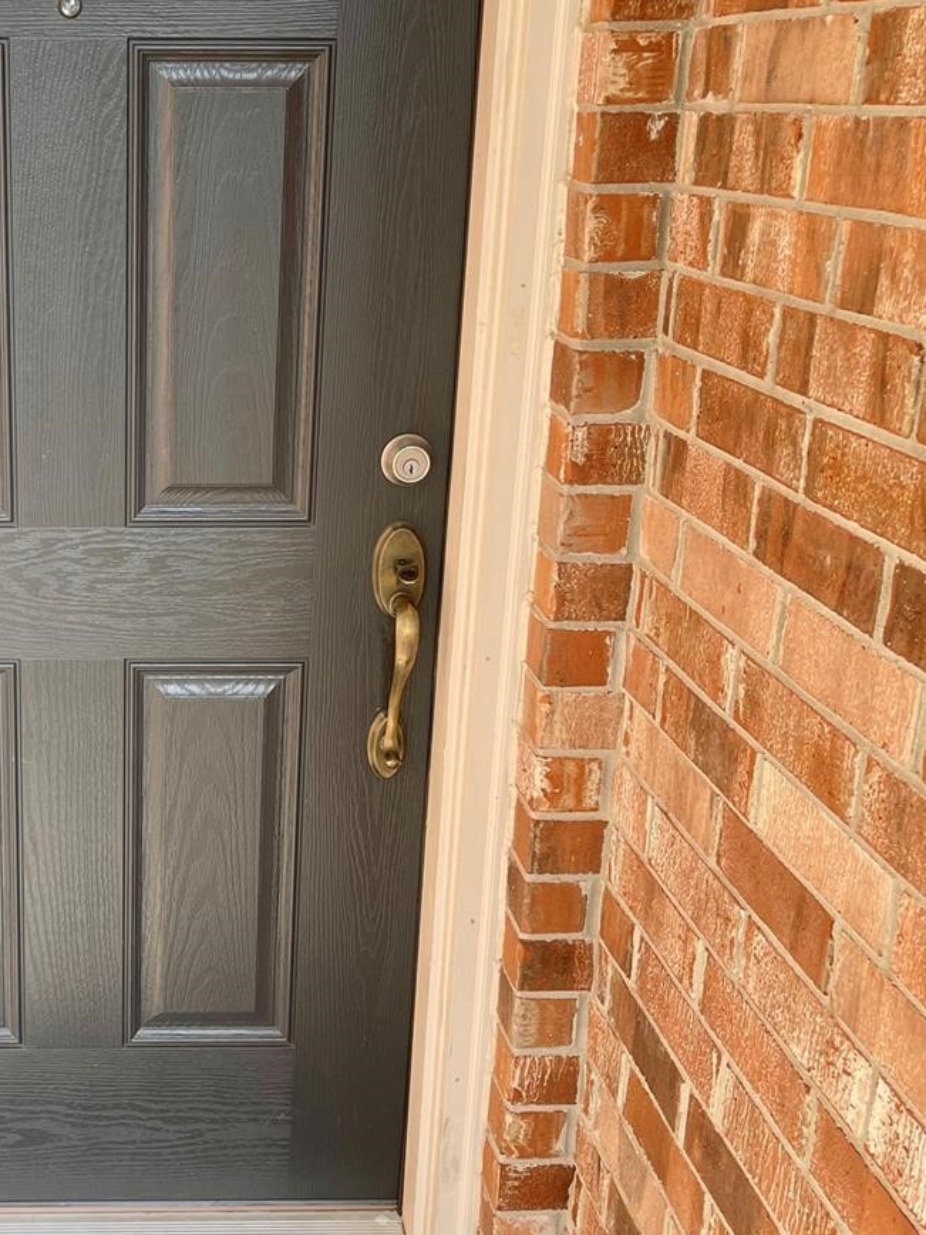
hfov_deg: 30.4
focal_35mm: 46
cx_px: 122
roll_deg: -0.7
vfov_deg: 41.2
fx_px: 1641
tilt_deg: -18.6
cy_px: 636
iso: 32
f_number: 1.6
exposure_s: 1/397
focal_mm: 5.1
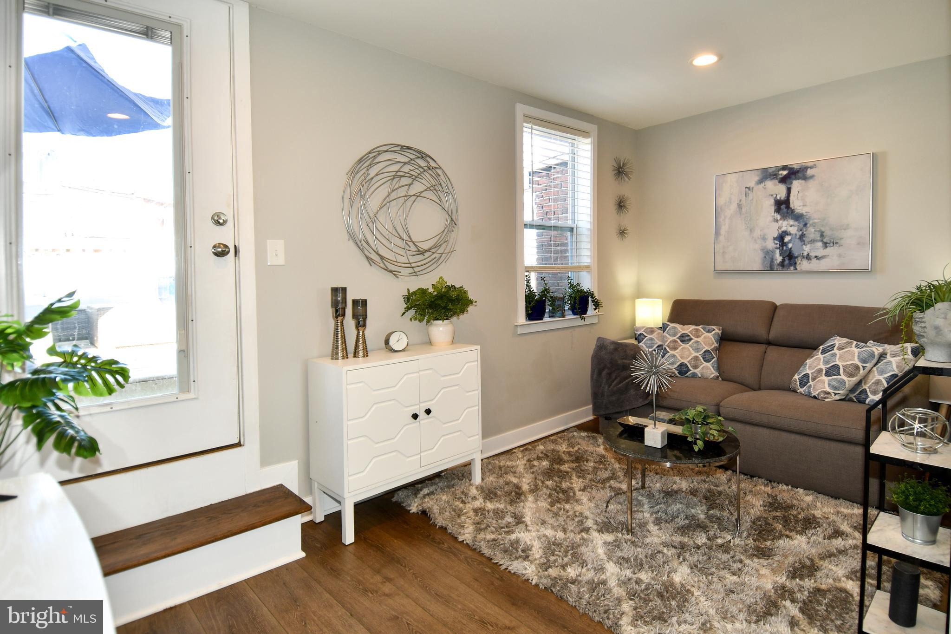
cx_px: 476
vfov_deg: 67.4
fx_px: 475
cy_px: 317
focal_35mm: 18
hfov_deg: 90.0
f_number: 4.5
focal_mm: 12
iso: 200
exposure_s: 1/80
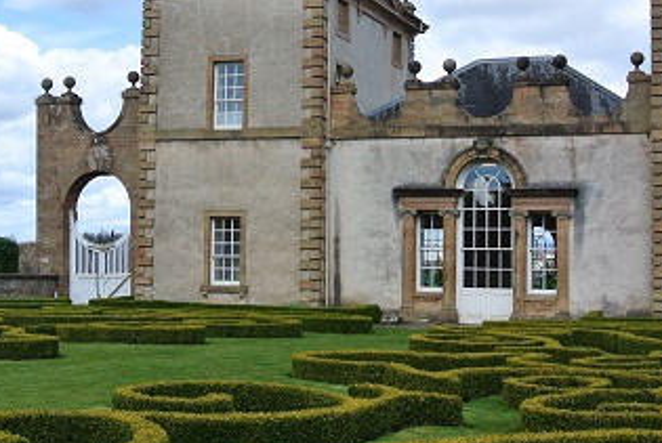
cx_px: 303
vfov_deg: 20.4
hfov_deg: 30.0
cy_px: 198
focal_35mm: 67
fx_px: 1234
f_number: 4.5
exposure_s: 1/500
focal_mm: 12.7
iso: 100
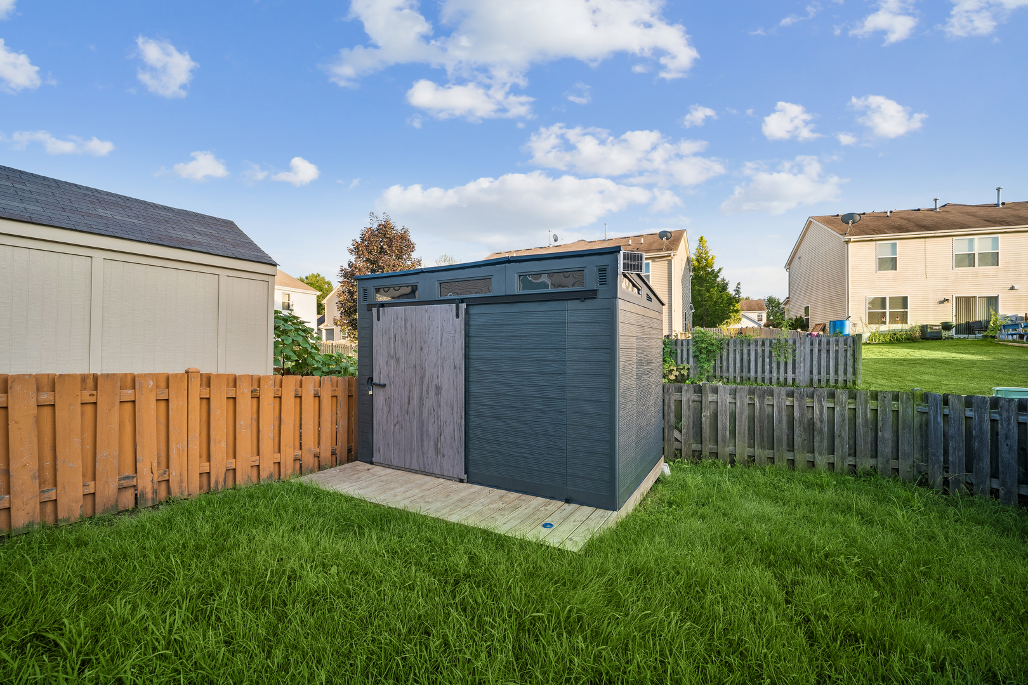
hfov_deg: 104.3
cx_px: 514
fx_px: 400
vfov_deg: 81.2
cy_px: 342
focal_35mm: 14
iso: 640
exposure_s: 1/125
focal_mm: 14
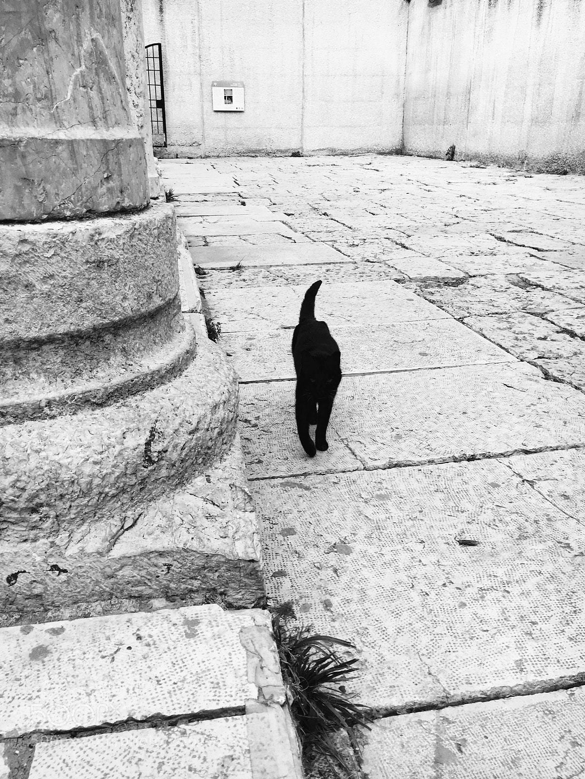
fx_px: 653
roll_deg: -0.3
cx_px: 292
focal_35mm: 29
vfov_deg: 61.7
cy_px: 390
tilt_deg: -21.9
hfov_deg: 48.2
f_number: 2.2
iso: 25
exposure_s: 1/381
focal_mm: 4.15
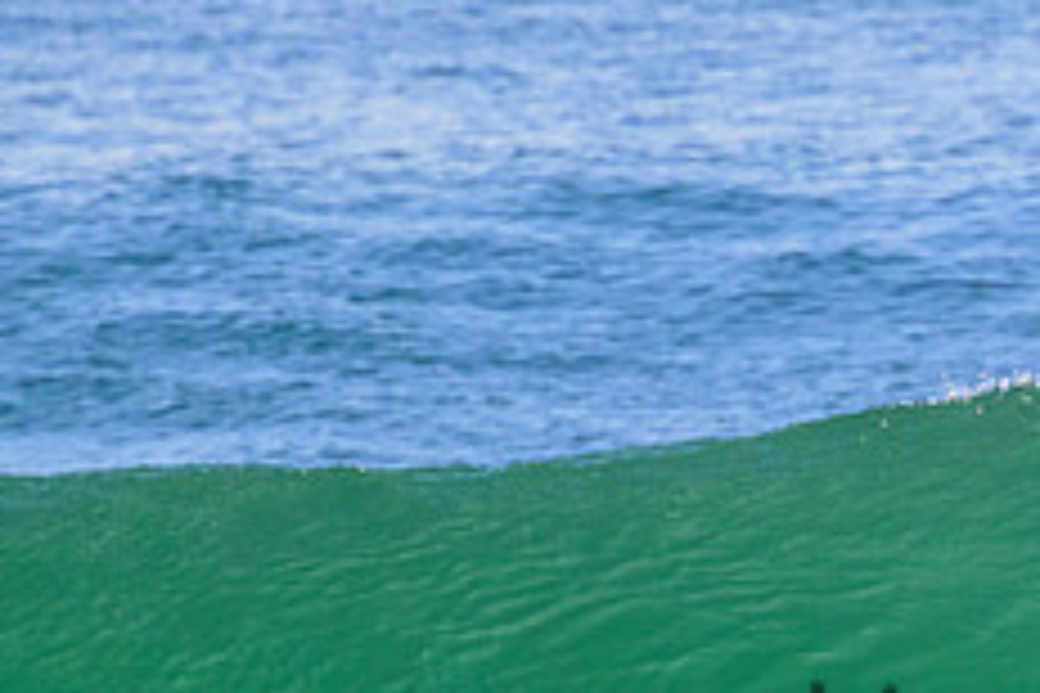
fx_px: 57947
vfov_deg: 0.7
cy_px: 713
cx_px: 1274
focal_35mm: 2006
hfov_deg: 1.0
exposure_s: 1/2000
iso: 3200
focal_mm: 800
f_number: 11
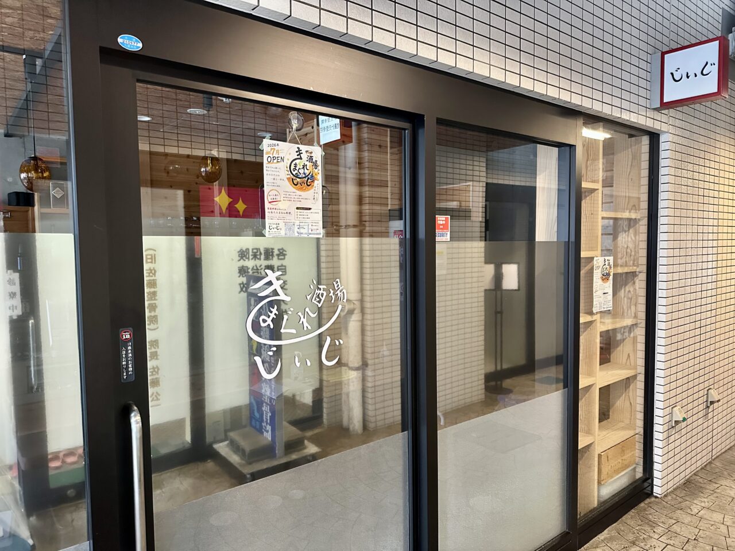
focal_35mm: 24
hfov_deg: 71.6
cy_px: 276
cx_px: 368
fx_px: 510
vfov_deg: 56.8
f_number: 1.78
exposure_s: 1/60
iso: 640
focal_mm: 6.86
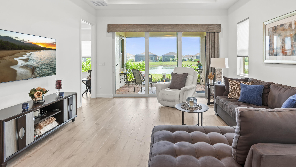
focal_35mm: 19
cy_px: 65
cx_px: 161
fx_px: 149
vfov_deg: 57.8
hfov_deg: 89.4
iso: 400
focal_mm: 16
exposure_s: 1
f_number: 10
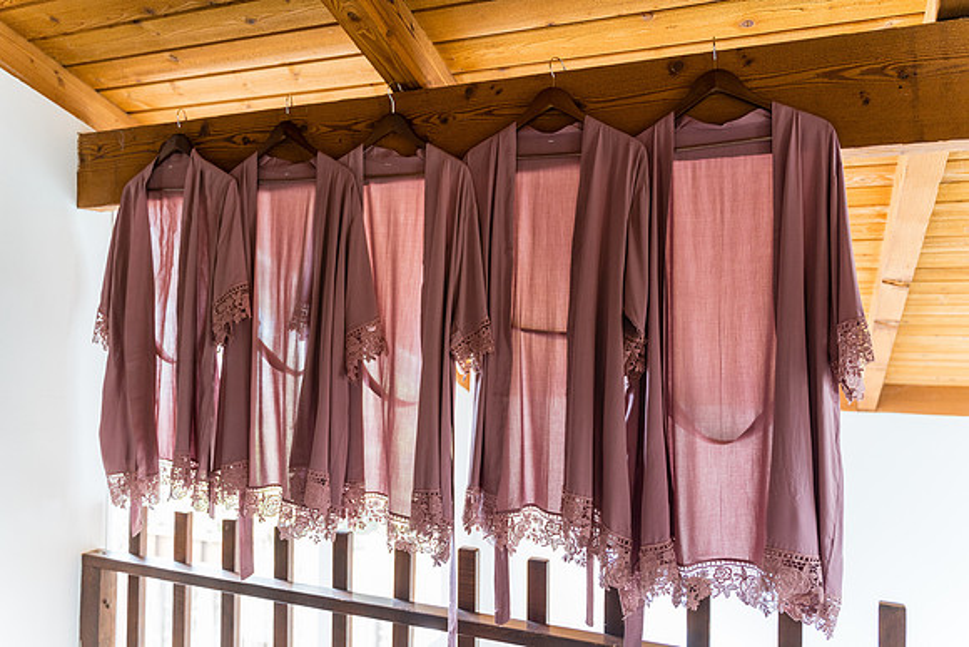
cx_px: 484
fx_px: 754
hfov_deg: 65.5
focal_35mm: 28
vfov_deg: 46.4
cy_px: 324
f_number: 2.8
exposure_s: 1/100
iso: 800
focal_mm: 28
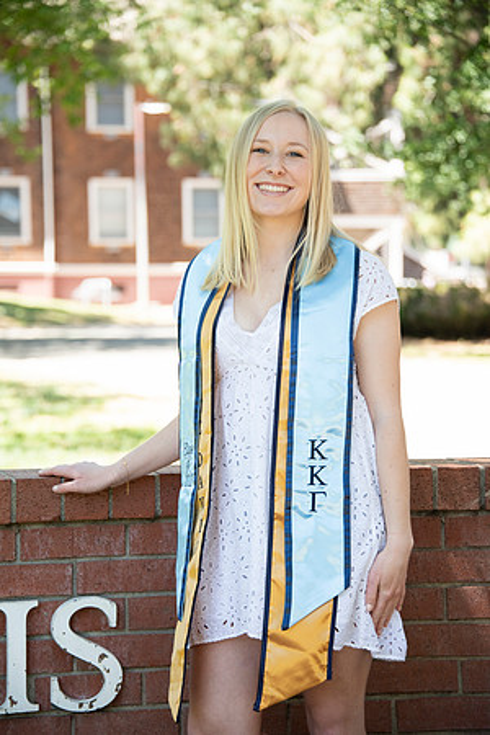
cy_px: 368
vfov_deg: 16.4
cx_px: 245
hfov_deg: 11.0
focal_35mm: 125
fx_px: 2552
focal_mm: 125
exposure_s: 1/320
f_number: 5.6
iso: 640
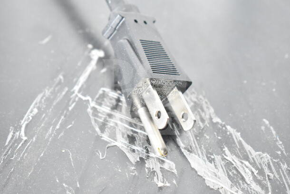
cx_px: 145
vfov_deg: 16.6
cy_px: 97
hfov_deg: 24.6
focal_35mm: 82
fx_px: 665
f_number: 5.6
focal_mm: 55
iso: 7200
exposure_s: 1/100
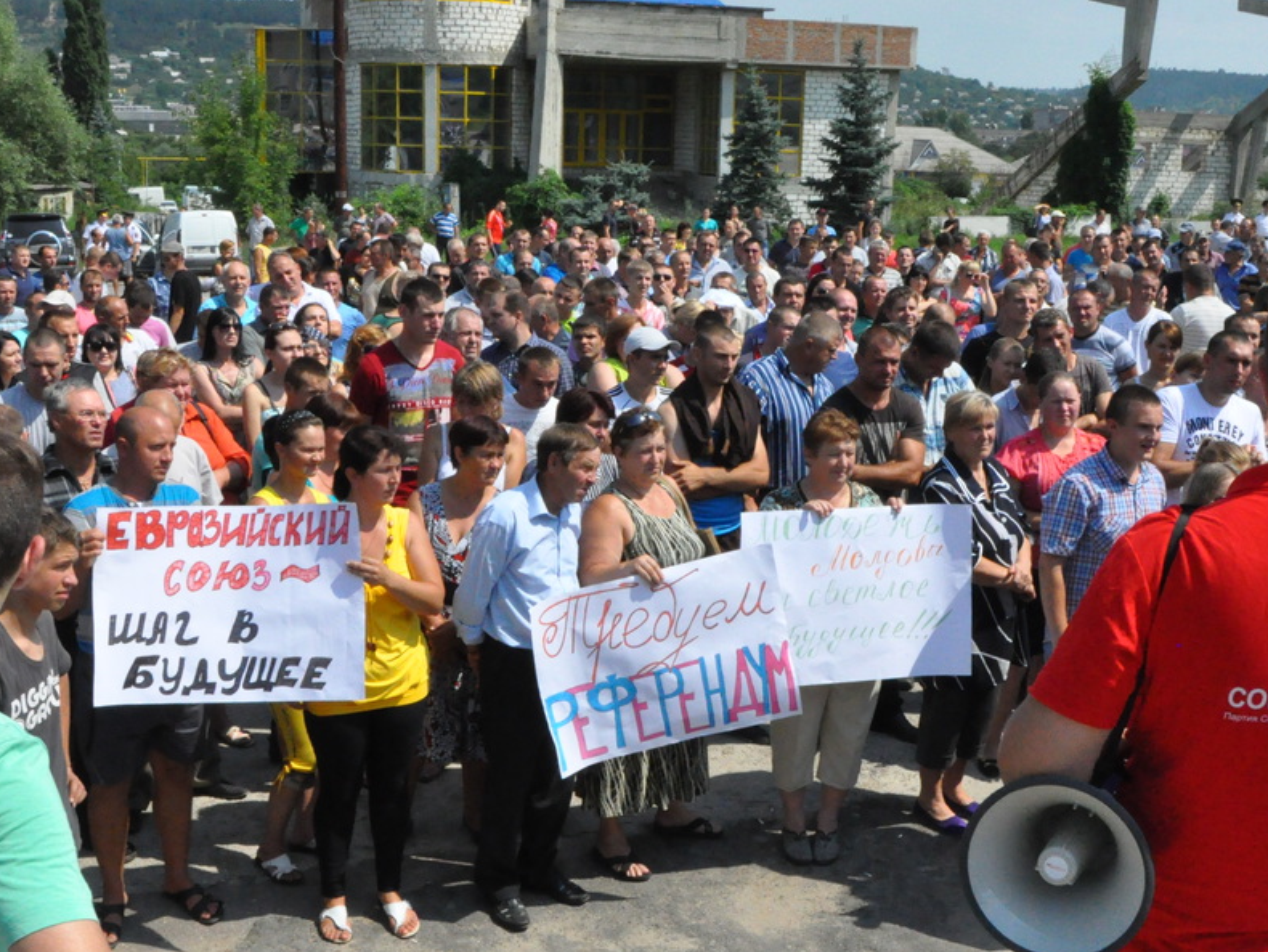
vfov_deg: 34.4
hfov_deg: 44.8
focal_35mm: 42
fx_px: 1539
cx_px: 663
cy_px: 488
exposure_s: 1/1250
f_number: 22
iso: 3200
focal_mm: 18
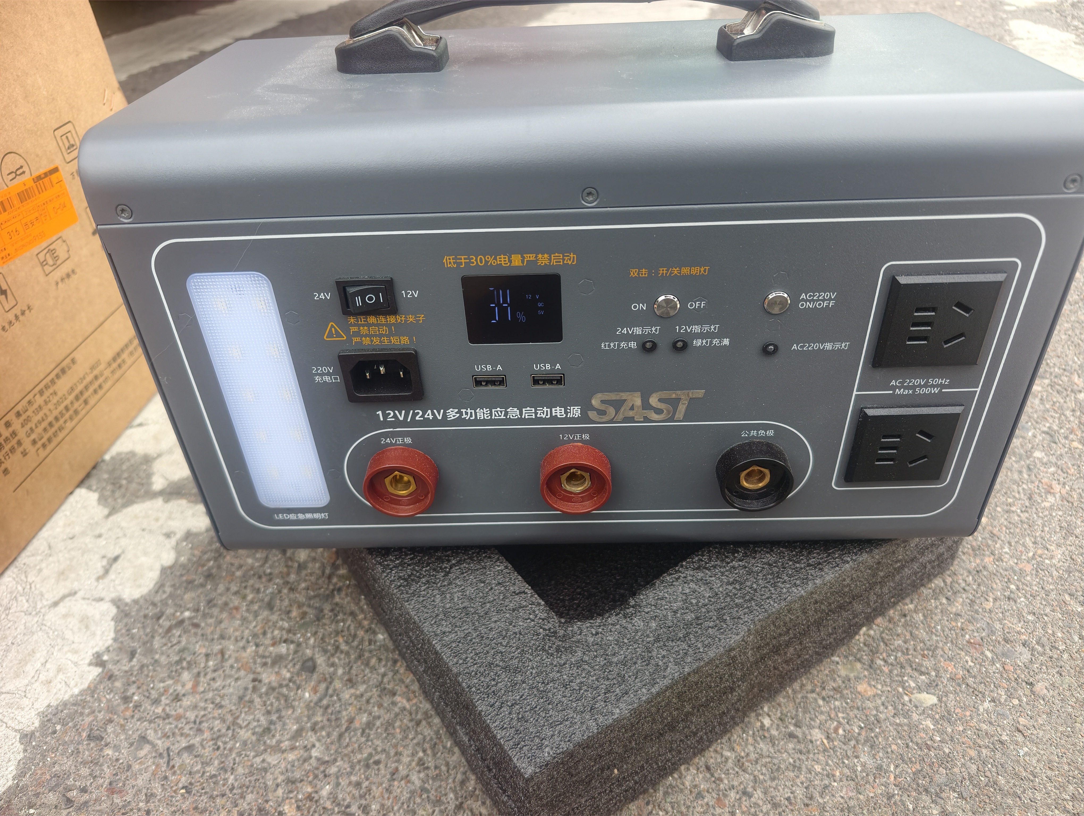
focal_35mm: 23
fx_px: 721
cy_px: 408
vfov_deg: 59.0
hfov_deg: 73.8
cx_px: 542
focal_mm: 6.25
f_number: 1.68
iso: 64
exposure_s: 1/100
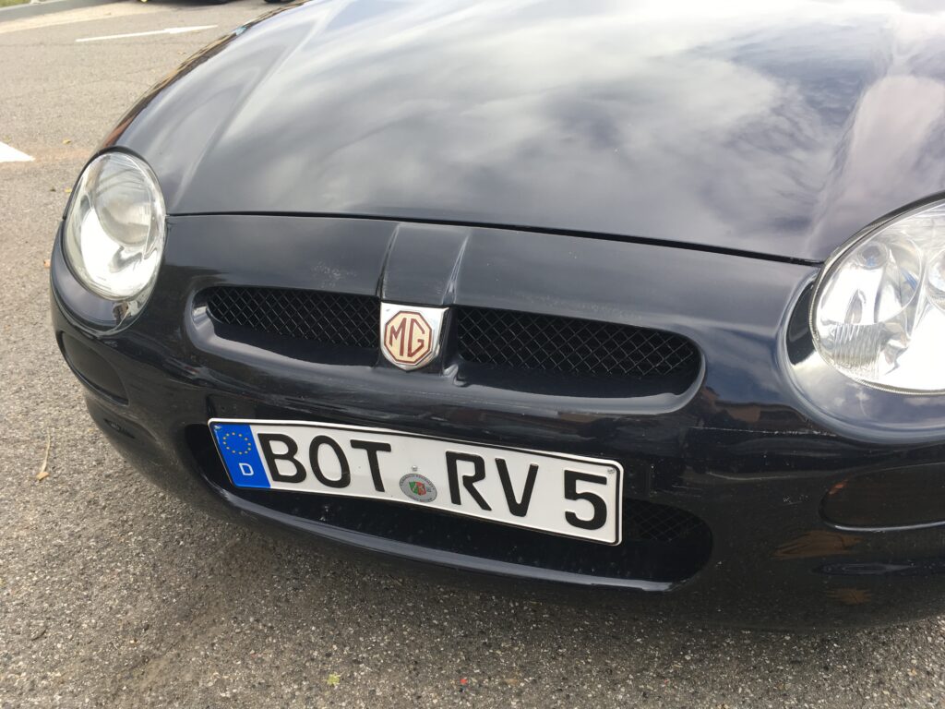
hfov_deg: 61.7
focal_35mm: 29
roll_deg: +2.0
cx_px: 472
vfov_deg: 48.2
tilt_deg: -29.9
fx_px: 792
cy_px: 354
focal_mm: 4.15
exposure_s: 1/195
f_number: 2.2
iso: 25
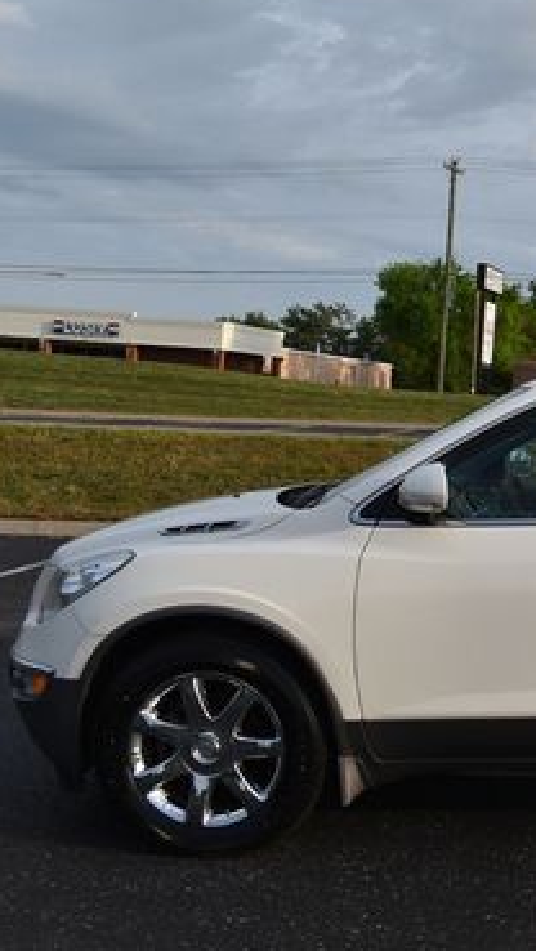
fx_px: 1236
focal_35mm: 49
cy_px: 429
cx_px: 776
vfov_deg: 42.0
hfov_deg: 21.1
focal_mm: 18
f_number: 8
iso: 100
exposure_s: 1/250
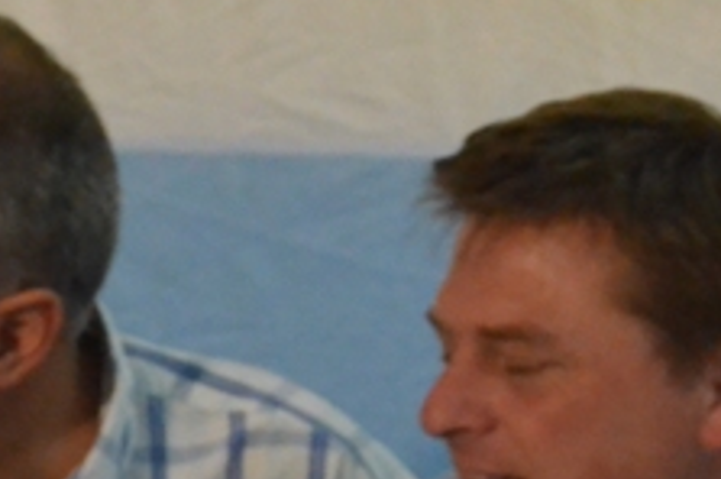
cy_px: 508
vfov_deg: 4.9
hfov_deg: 7.3
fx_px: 5600
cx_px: -36
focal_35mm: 280
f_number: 7.1
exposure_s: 1/200
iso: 6400
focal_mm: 52
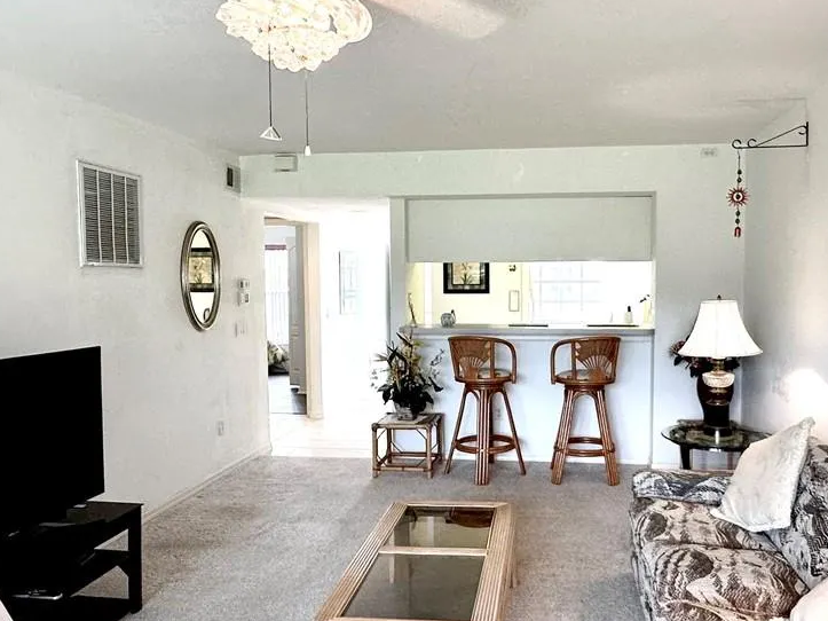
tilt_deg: -4.7
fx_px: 741
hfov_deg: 58.1
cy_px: 330
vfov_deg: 45.4
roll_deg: +0.0
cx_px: 479
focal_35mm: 31
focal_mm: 2.22
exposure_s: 1/120
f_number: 2.2
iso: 160
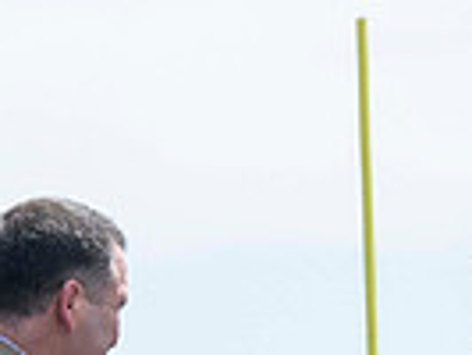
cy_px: 442
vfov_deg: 2.5
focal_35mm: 589
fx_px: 8038
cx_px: -168
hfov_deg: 3.4
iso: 200
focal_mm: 70
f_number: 13
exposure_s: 1/250
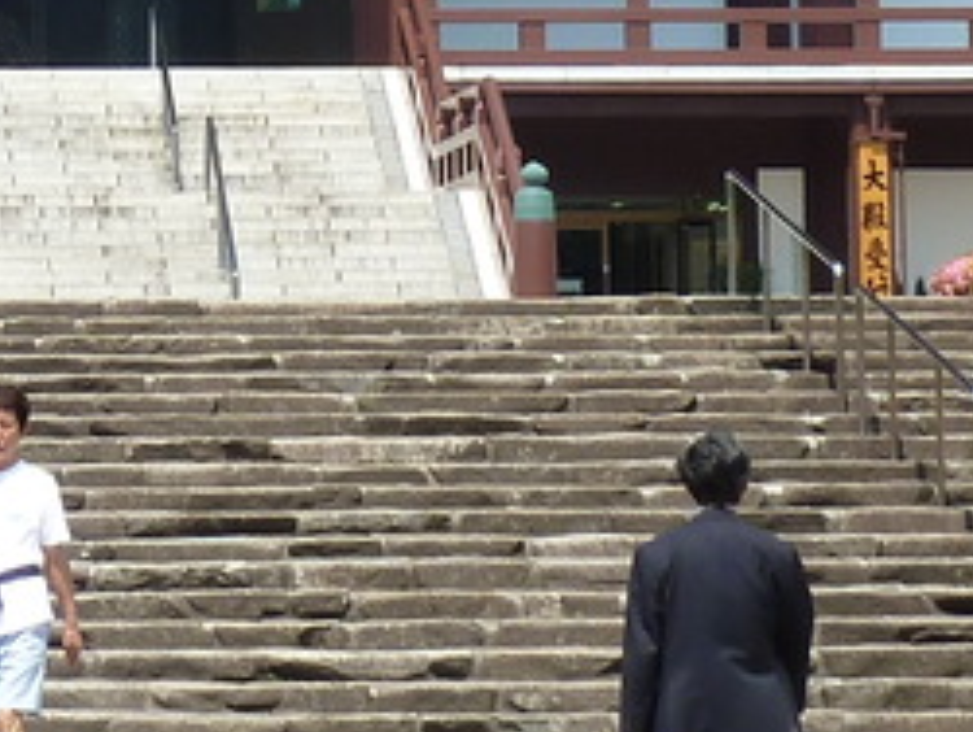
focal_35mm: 302
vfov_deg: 4.9
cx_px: -385
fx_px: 8497
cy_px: -479
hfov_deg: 6.5
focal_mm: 10.3
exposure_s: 1/320
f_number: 4
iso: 80
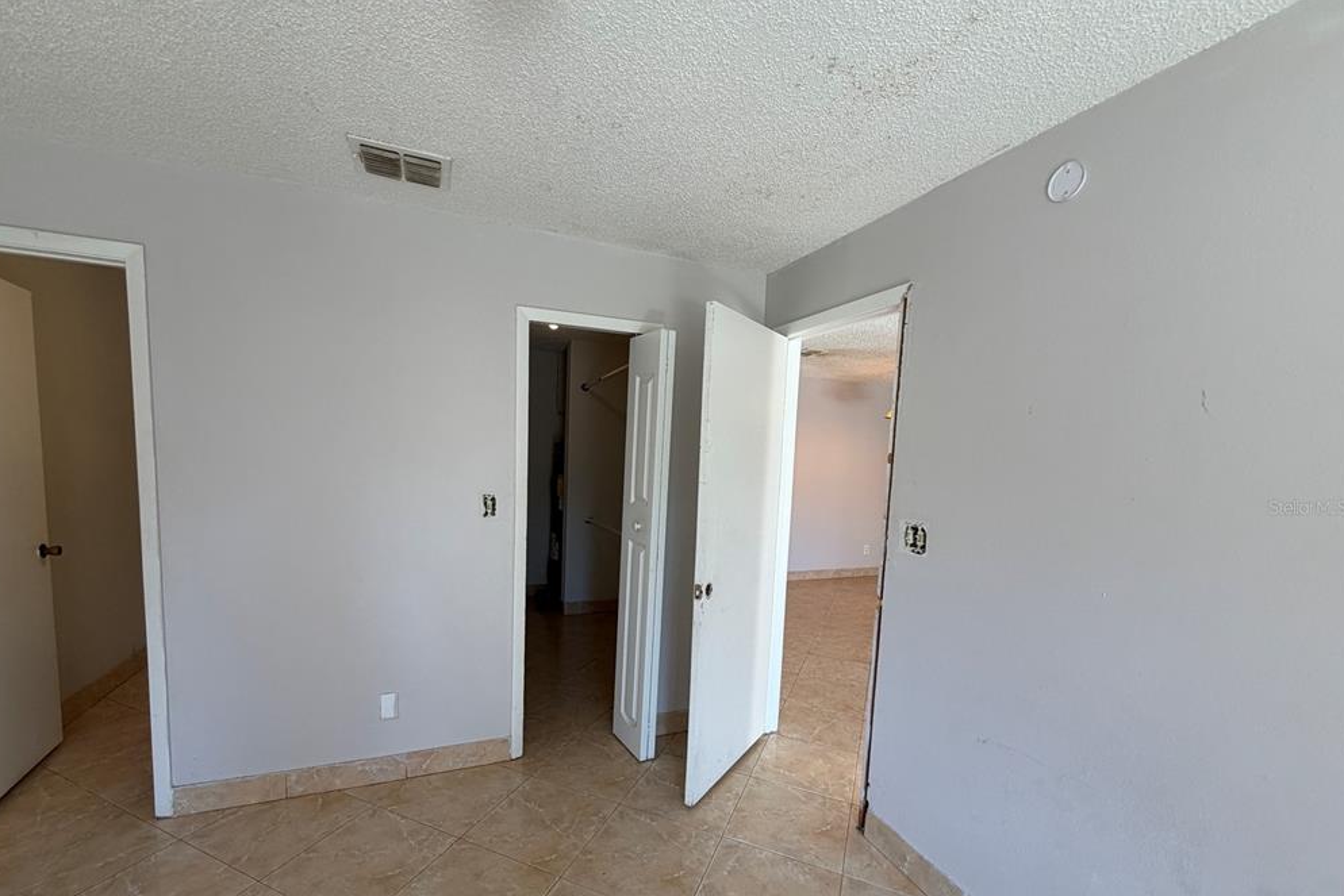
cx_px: 658
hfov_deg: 100.4
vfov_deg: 77.0
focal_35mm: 15
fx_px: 560
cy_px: 507
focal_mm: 2.22
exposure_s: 1/120
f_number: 2.2
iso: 125
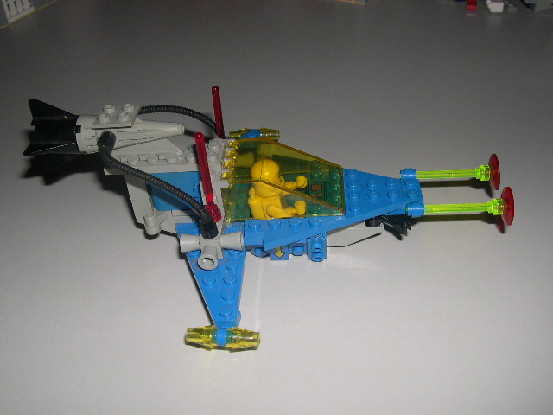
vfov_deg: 37.7
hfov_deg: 49.0
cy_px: 208
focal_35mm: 38
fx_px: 607
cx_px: 276
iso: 100
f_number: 7.6
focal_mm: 8
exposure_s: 1/60
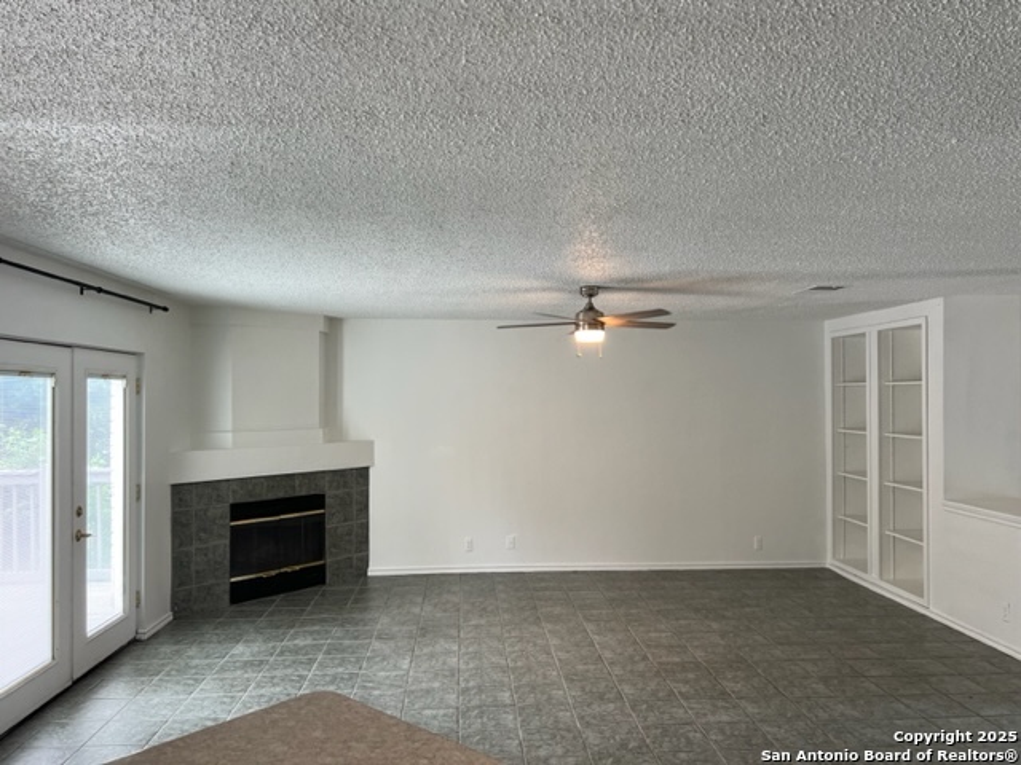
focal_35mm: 26
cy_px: 382
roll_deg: -0.3
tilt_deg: +0.7
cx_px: 510
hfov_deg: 67.3
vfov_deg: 53.1
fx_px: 767
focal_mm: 5.7
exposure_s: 1/120
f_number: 1.5
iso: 100
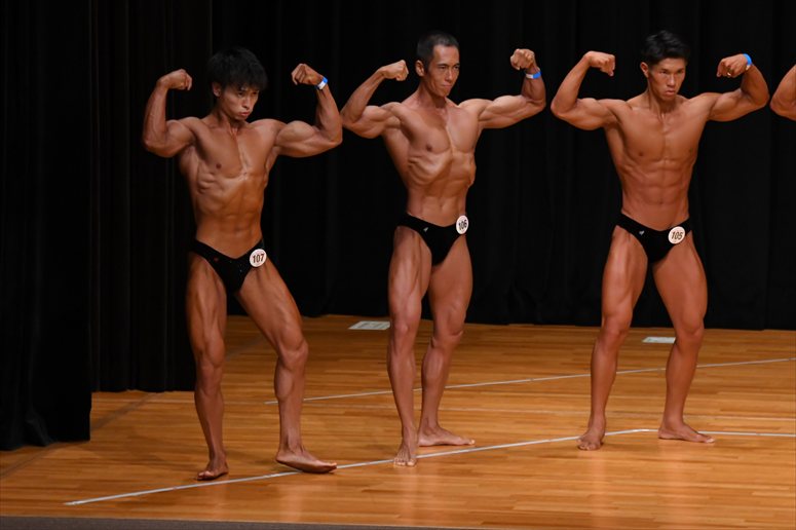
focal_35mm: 255
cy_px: 265
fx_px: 5636
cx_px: 398
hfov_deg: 8.1
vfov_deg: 5.4
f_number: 5.6
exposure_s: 1/400
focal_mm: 170
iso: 3200
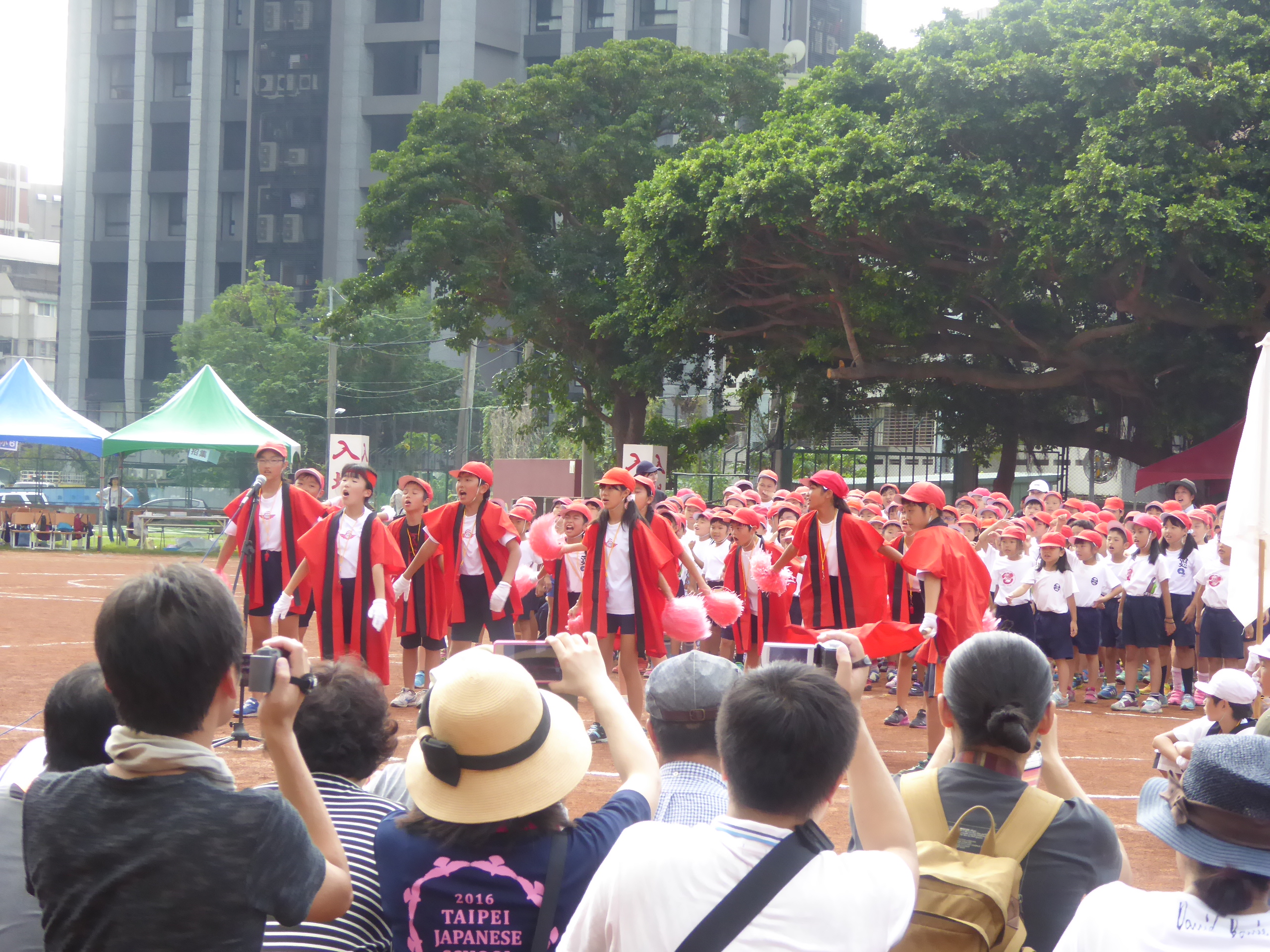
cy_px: 476
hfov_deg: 21.5
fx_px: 3339
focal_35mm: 91
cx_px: 635
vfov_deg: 16.2
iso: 320
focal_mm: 15
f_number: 4.8
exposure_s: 1/250
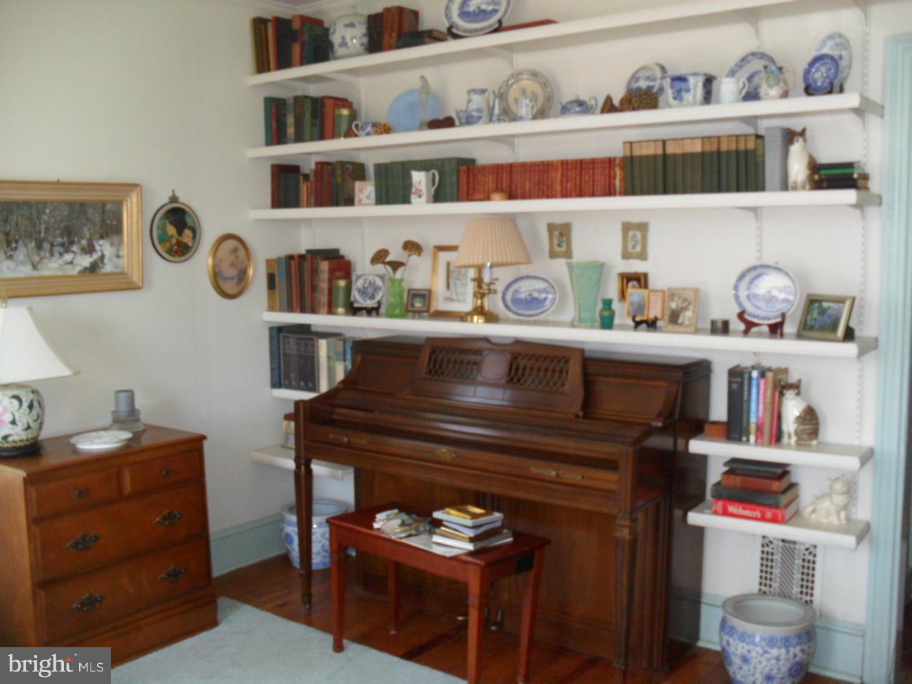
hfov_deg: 52.6
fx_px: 922
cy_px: 342
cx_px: 456
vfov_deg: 40.7
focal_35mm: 35
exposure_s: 1/45
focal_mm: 6.3
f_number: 3
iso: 200
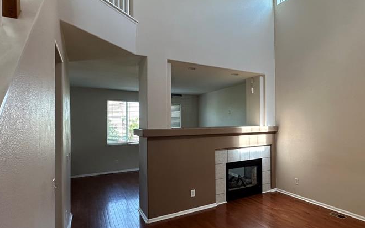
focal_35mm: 23
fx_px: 229
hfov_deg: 74.2
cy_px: 121
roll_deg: +0.4
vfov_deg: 53.0
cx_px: 251
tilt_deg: +0.8
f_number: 2.2
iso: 160
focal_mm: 2.22
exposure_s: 1/120
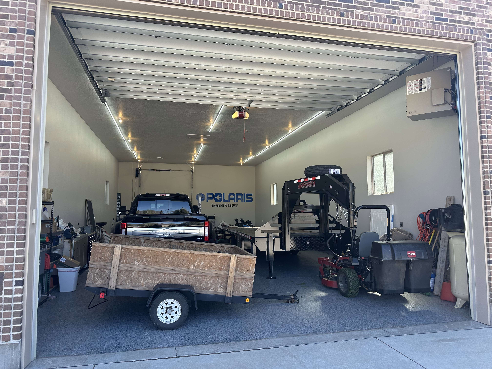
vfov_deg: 56.8
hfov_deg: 71.6
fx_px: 341
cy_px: 184
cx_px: 246
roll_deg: +0.2
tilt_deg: +3.1
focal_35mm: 24
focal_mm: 6.86
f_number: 1.78
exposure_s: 1/422
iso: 80
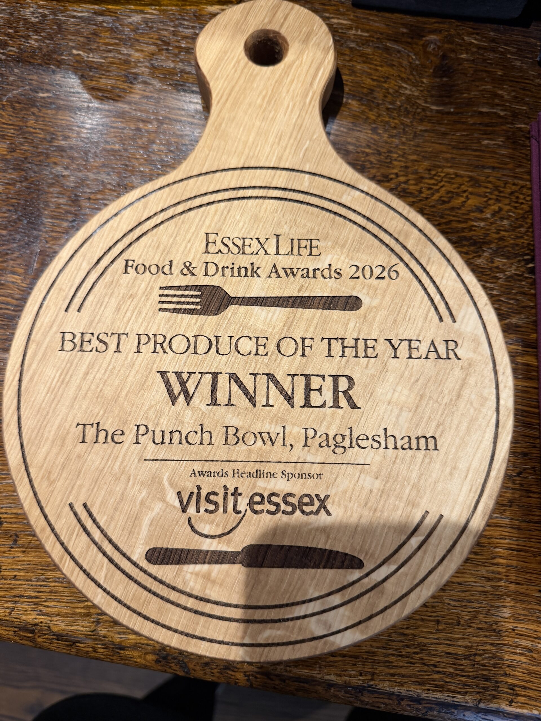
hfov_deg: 56.8
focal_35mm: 24
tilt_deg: -80.1
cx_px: 270
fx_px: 500
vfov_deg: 71.6
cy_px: 360
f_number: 1.78
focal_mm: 6.76
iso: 200
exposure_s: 1/50
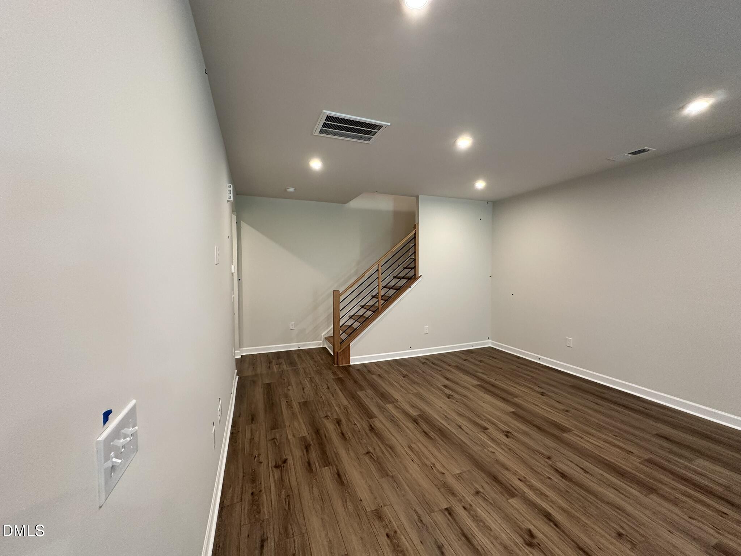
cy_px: 278
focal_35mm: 14
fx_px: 300
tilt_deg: -2.1
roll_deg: -0.2
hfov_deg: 102.1
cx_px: 370
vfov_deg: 85.7
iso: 320
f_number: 2.2
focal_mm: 2.22
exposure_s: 1/120
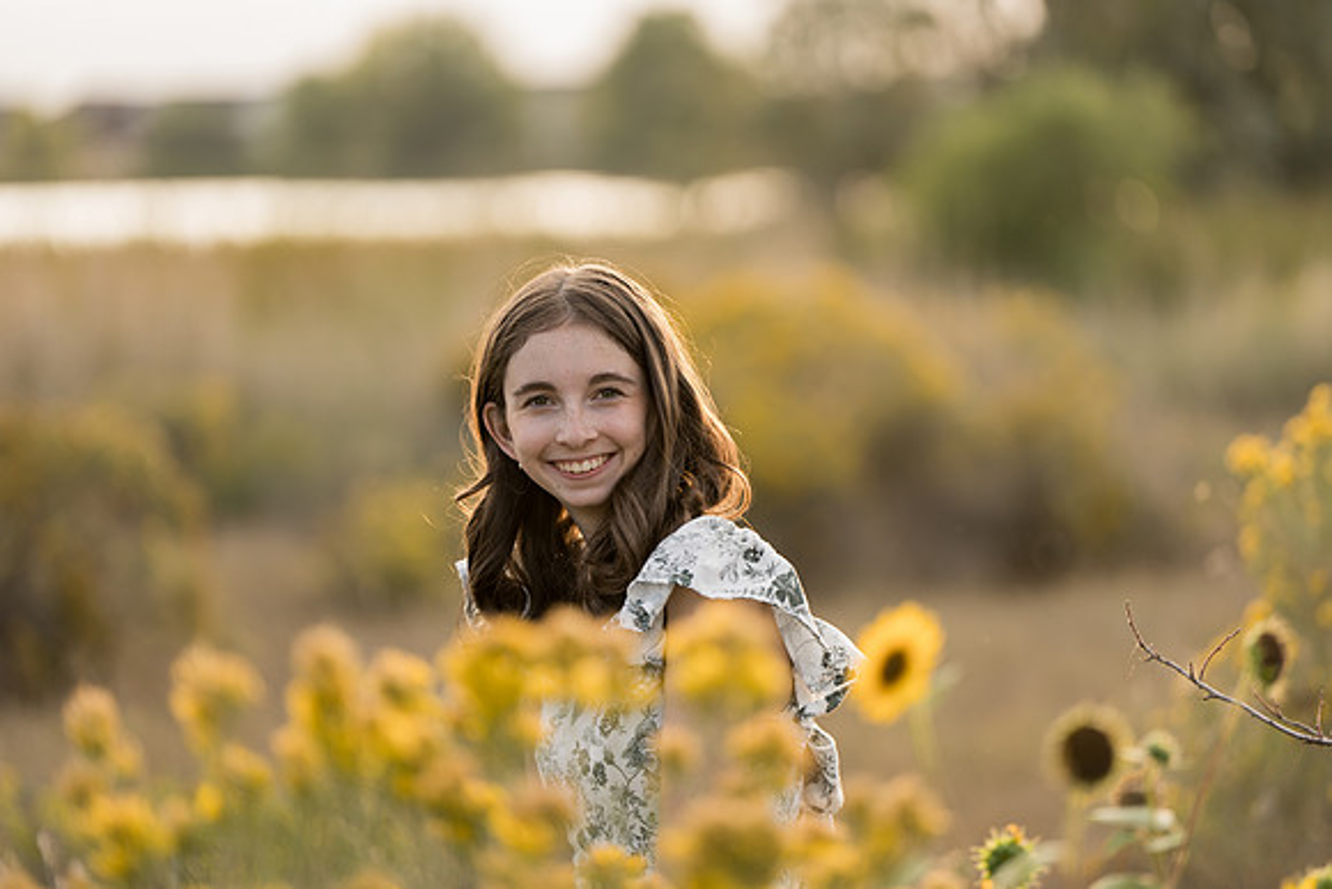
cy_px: 444
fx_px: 6180
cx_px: 666
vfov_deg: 8.2
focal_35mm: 167
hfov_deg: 12.3
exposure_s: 1/200
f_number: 2.8
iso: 160
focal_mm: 167
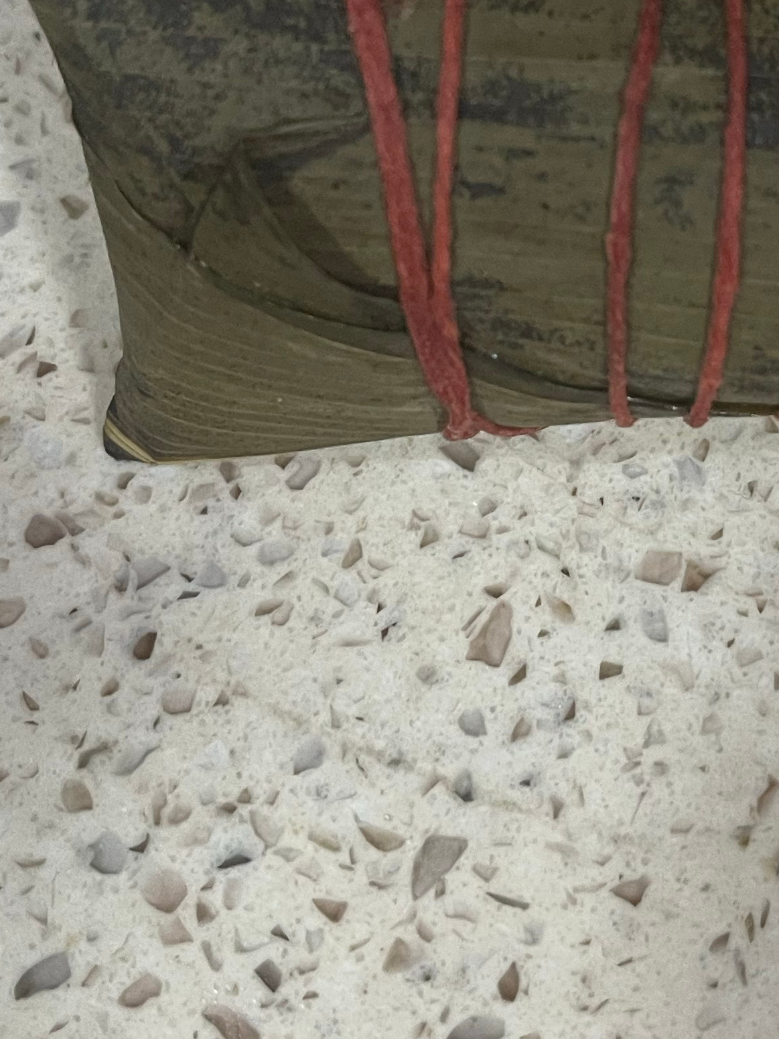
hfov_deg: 22.1
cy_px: 263
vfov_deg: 29.4
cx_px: 672
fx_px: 1951
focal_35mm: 65
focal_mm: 5.1
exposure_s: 1/50
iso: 320
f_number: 1.6
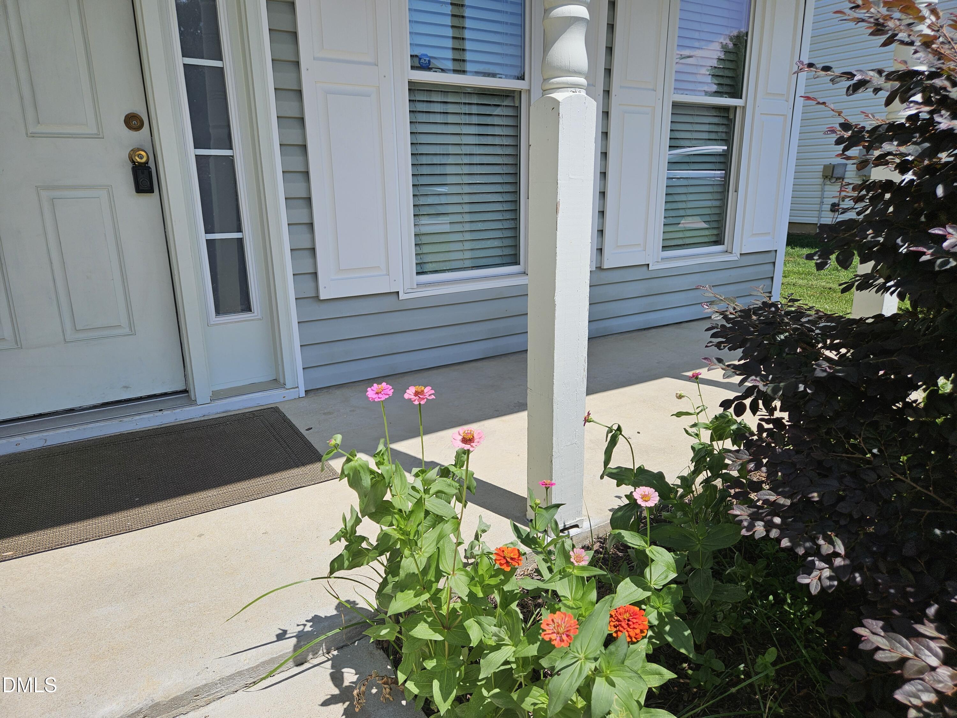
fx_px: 636
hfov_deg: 73.9
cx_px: 478
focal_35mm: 23
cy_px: 359
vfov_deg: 58.9
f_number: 1.8
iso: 25
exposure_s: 1/2252
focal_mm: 5.4
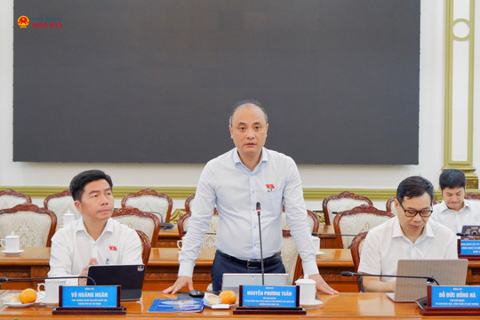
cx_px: 240
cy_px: 160
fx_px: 827
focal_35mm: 62
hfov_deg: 32.4
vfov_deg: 21.9
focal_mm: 41.1
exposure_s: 1/80
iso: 3200
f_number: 4
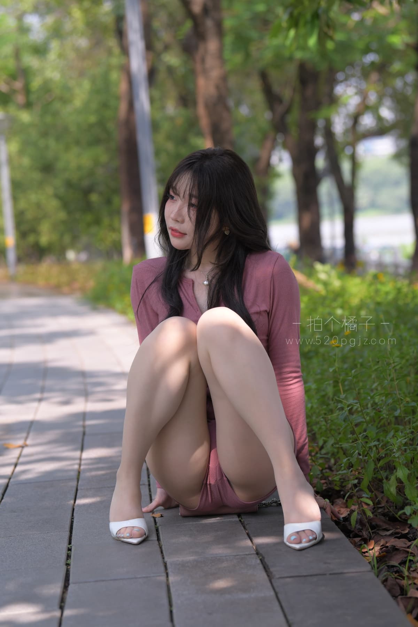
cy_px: 314
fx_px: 1602
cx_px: 209
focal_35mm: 92
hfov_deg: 14.9
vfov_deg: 22.1
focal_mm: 92
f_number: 4
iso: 450
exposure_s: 1/1000
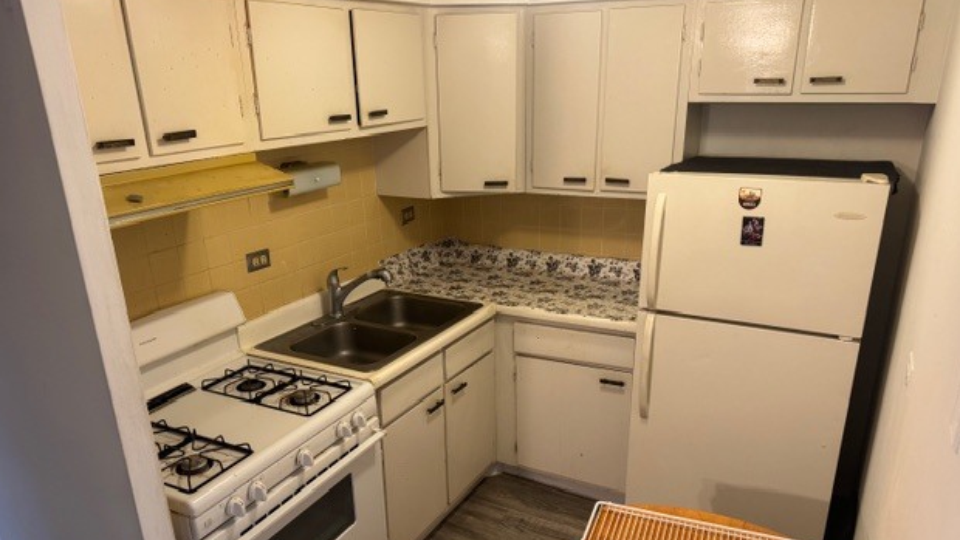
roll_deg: +0.6
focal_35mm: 27
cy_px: 334
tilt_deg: -20.9
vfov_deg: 42.6
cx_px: 471
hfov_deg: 69.8
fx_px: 687
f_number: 1.78
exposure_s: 1/60
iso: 320
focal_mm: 6.76
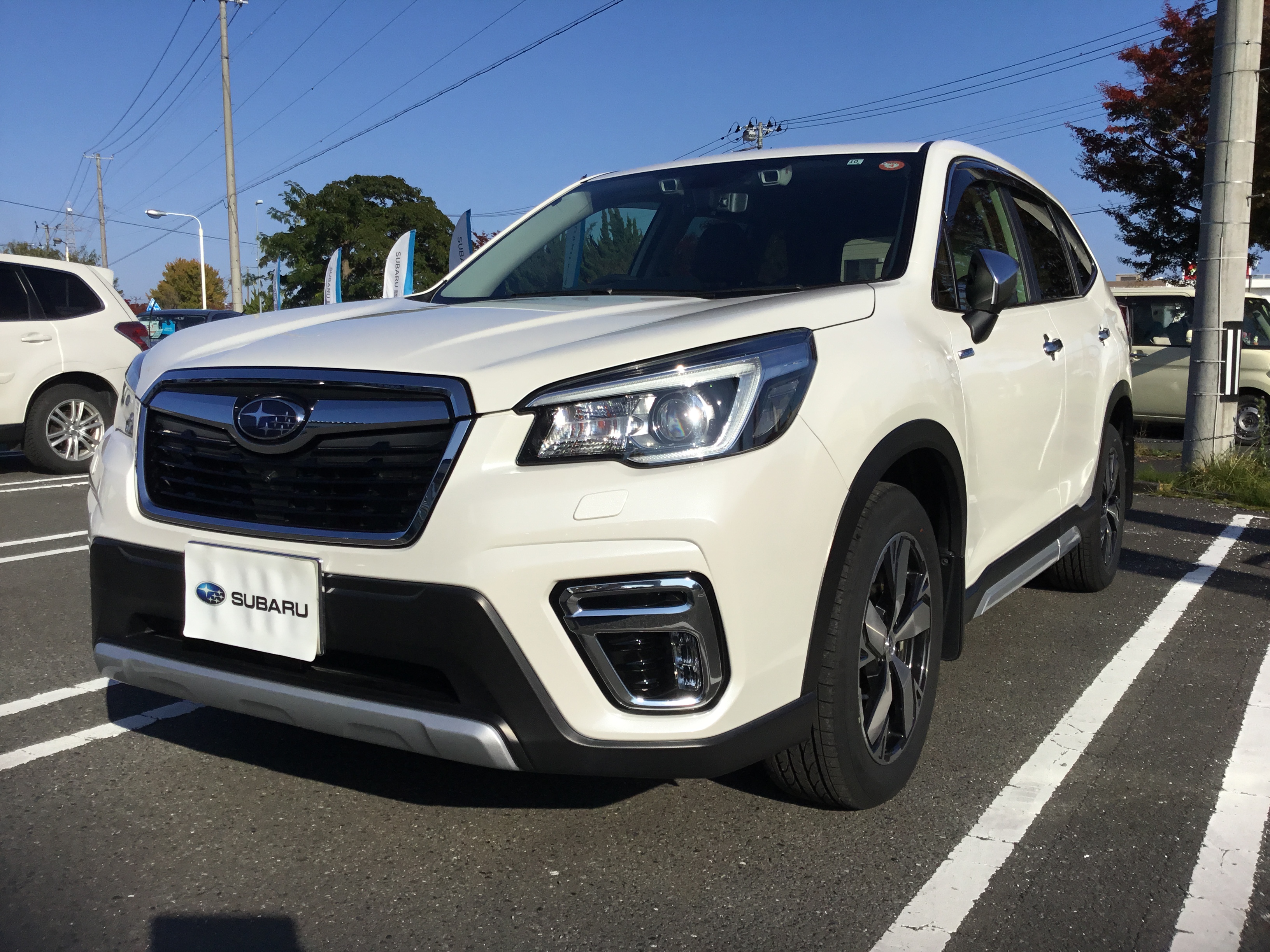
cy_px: 476
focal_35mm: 31
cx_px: 635
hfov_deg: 58.4
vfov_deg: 45.4
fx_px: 1137
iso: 25
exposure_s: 1/2469
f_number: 2.4
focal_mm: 3.3
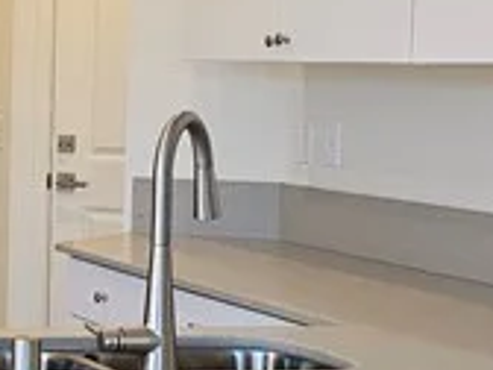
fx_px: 1994
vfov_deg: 10.6
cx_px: -279
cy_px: 241
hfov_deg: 13.2
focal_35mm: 140
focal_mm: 6.3
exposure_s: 1/180
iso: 200
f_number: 1.7
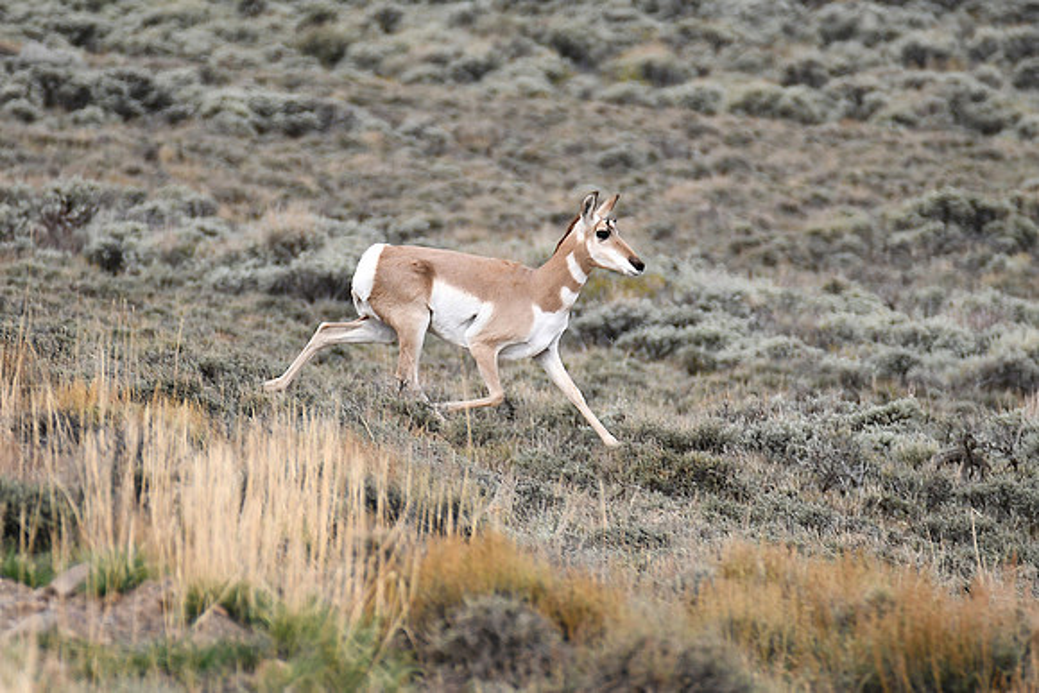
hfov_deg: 4.6
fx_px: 12990
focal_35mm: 450
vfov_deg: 3.1
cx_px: 520
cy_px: 346
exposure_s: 1/500
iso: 250
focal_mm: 300
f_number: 5.6
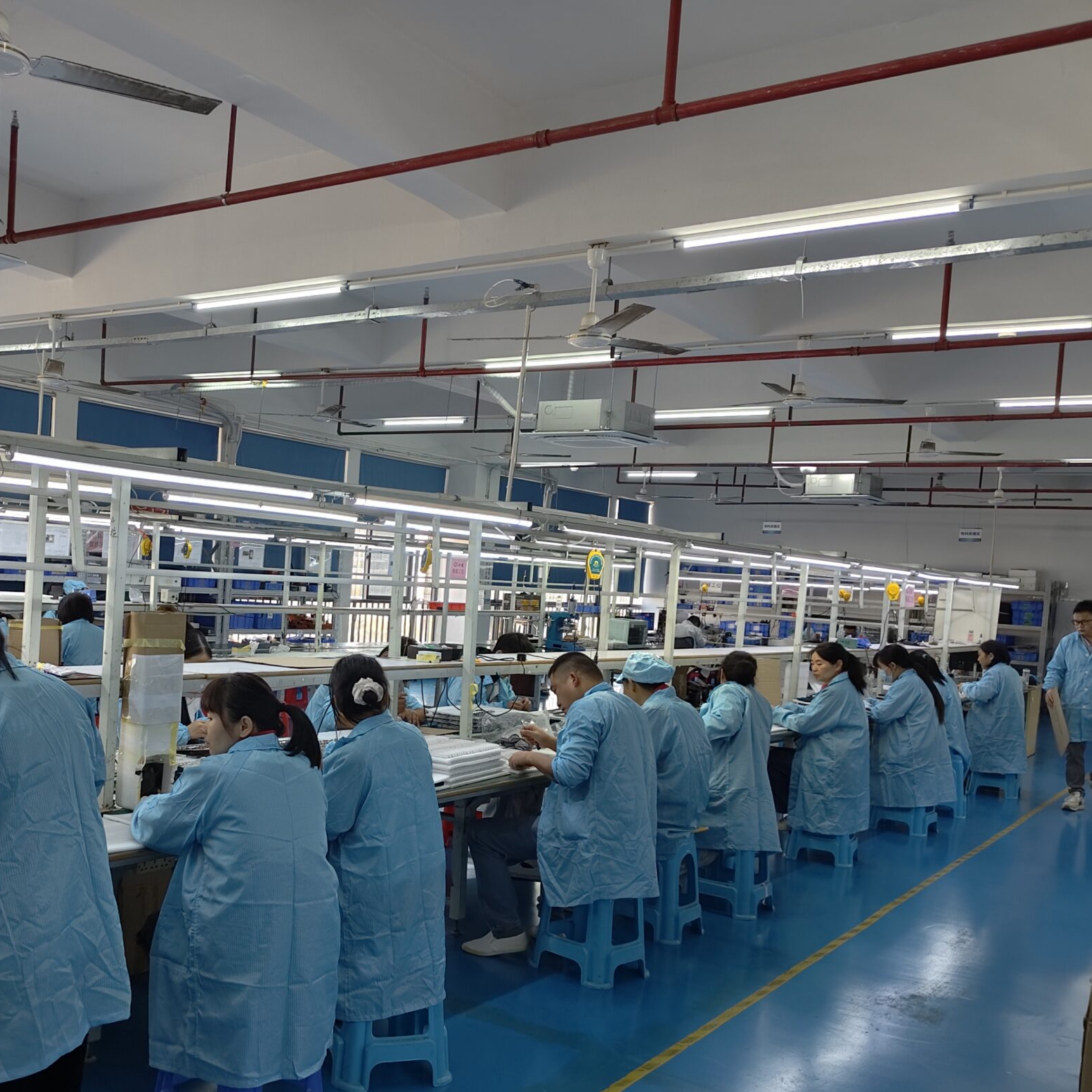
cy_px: 643
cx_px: 315
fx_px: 1178
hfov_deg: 48.4
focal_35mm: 33
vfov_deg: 49.5
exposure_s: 1/100
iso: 64
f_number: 1.88
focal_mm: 5.56
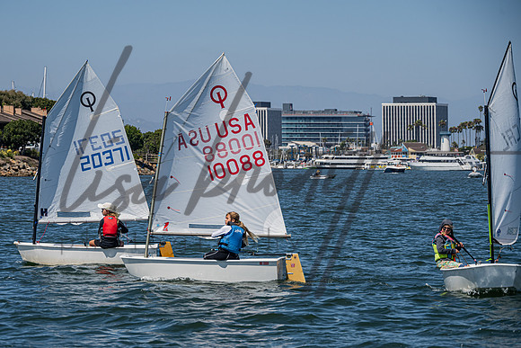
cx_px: 211
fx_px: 2236
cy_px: 207
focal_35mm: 155
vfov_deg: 8.9
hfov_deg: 13.3
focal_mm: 130
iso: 250
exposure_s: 1/1250
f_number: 7.1
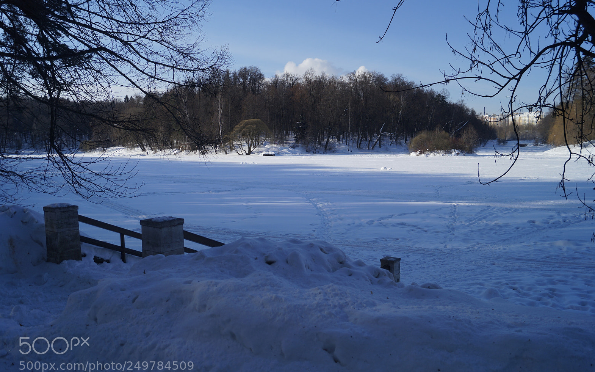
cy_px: 194
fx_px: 454
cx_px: 299
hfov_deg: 66.5
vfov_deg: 44.5
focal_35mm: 28
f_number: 3.5
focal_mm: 18
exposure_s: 1/2000
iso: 100
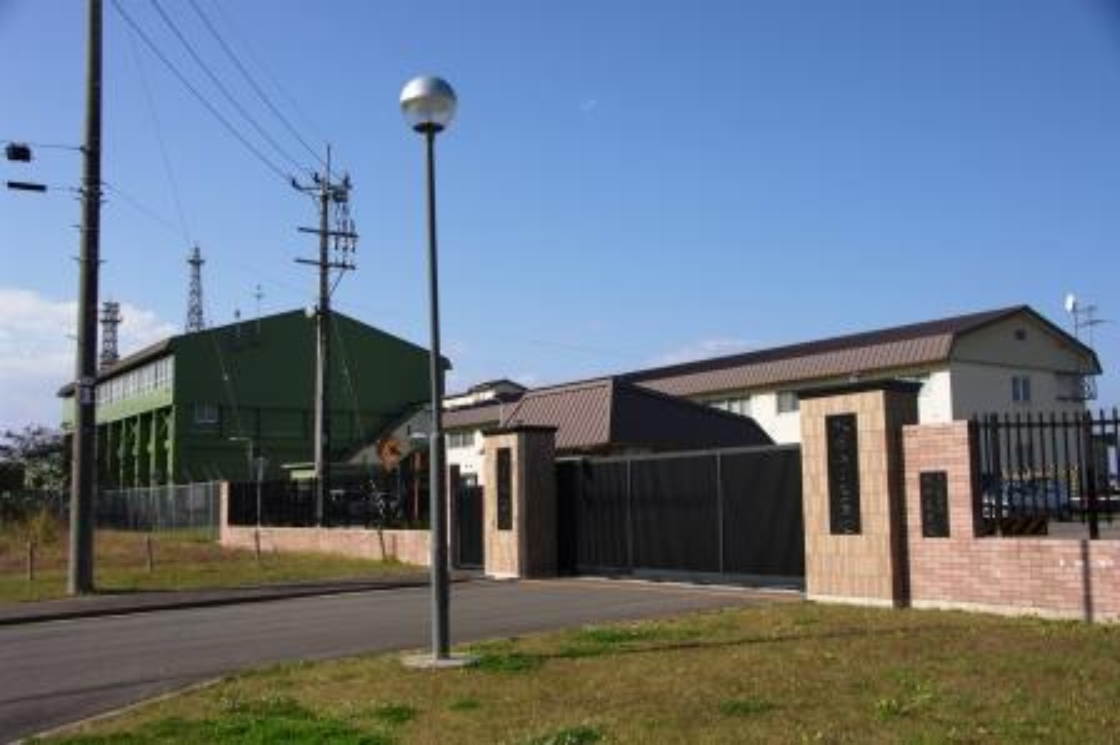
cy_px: 372
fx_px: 1079
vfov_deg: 38.1
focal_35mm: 35
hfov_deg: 54.9
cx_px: 560
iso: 100
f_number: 8
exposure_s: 1/350
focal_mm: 23.13
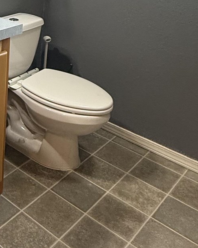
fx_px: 373
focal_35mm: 51
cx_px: -36
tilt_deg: -9.2
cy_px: -11
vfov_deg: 33.0
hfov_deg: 26.5
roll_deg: -1.1
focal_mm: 2.22
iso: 250
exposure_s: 1/120
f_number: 2.2
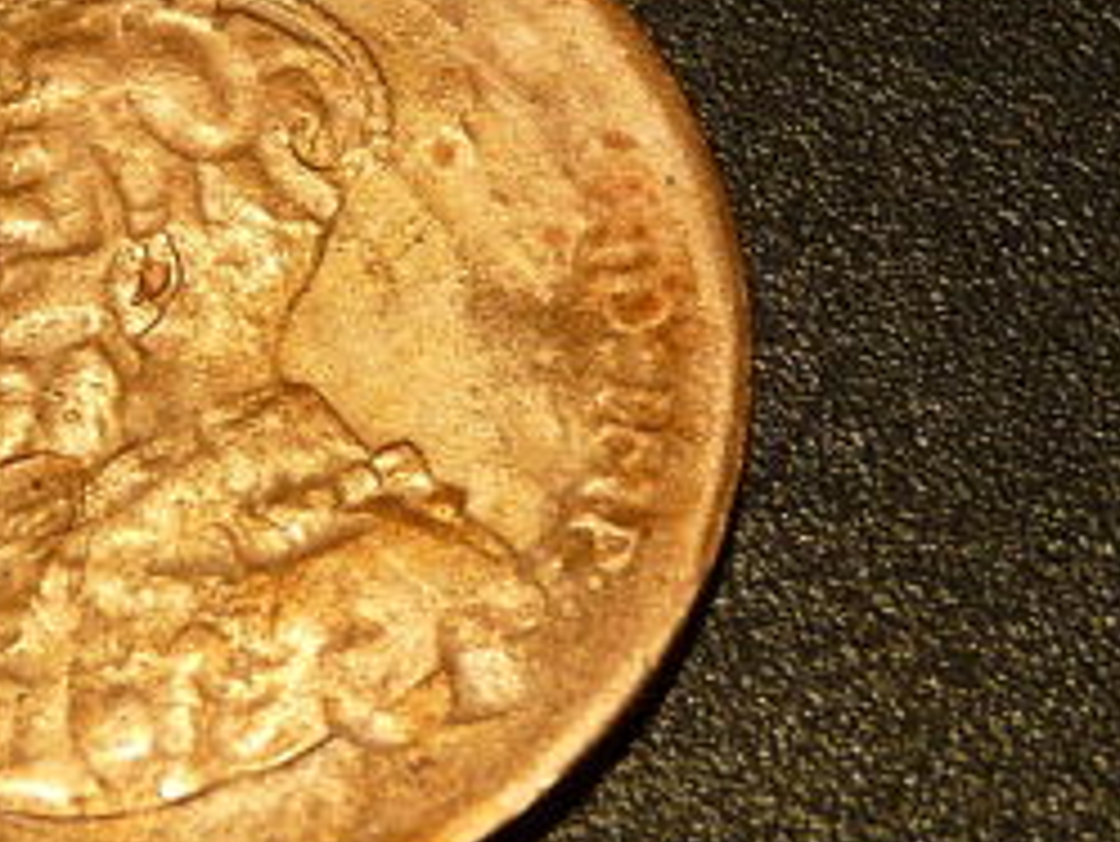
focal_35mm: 247
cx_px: 130
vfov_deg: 6.0
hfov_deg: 8.0
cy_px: 344
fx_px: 7996
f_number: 3.4
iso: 100
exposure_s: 1/50
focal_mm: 12.4
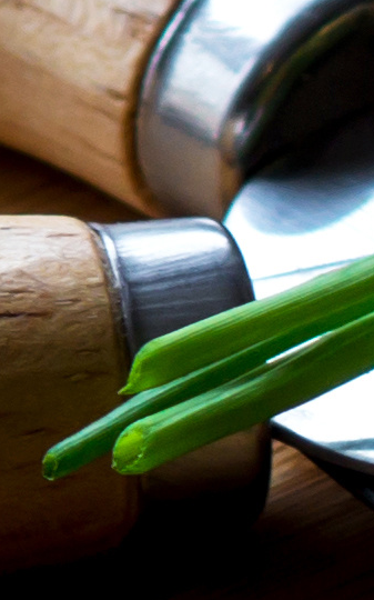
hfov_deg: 0.8
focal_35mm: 1699
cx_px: 3275
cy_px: 203
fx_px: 27737
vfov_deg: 1.2
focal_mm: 100
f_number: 5
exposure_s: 1/10
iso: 100
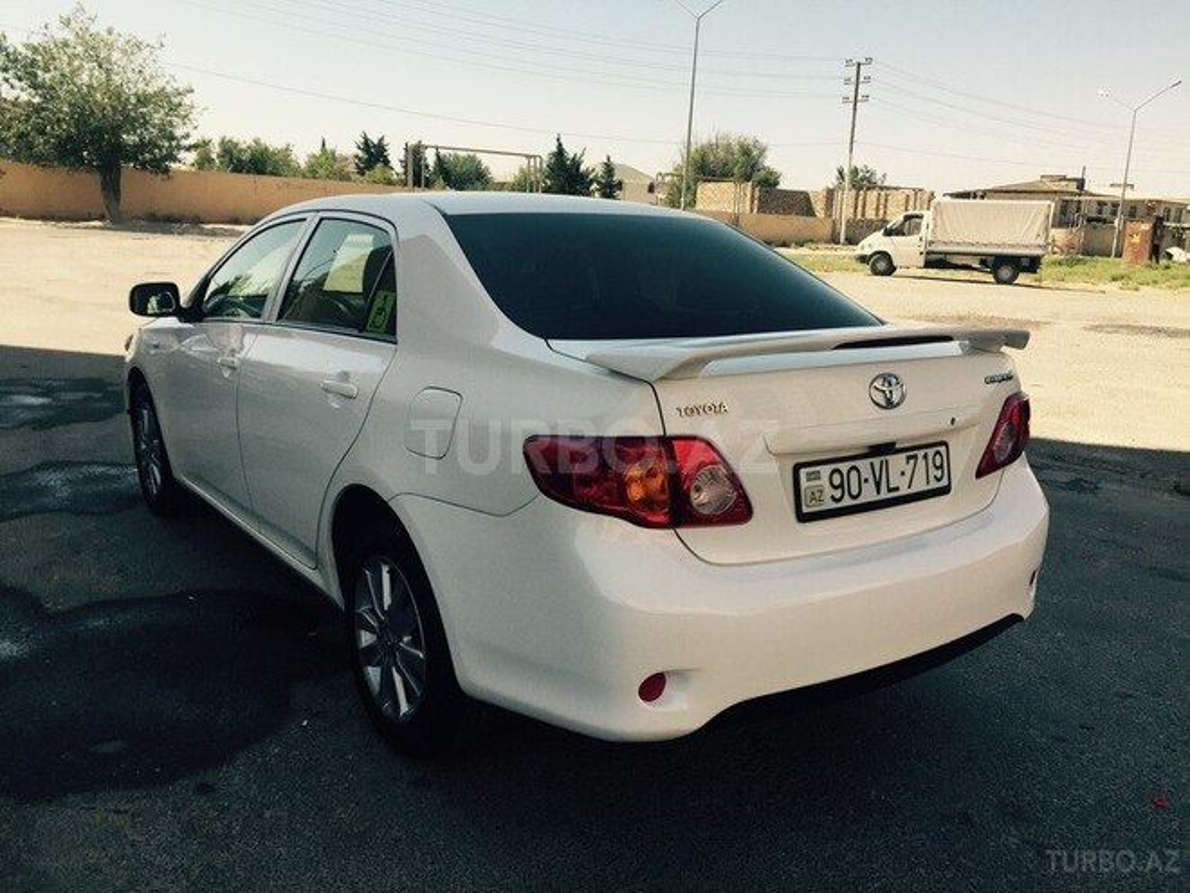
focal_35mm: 29
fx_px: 997
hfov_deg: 61.7
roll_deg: -3.9
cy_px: 446
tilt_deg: -14.7
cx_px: 595
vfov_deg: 48.2
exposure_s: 1/1883
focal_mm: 4.15
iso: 32
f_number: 2.2
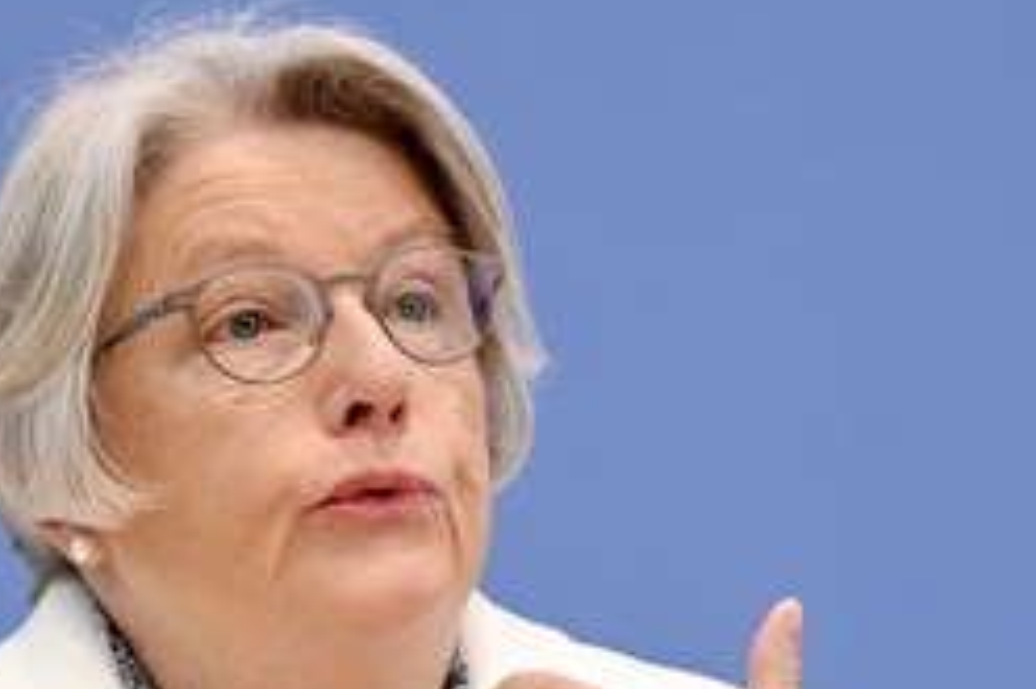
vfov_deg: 6.3
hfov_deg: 9.4
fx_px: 6269
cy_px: 572
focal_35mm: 218
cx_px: 407
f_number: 6.3
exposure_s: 1/500
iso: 4000
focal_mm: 120
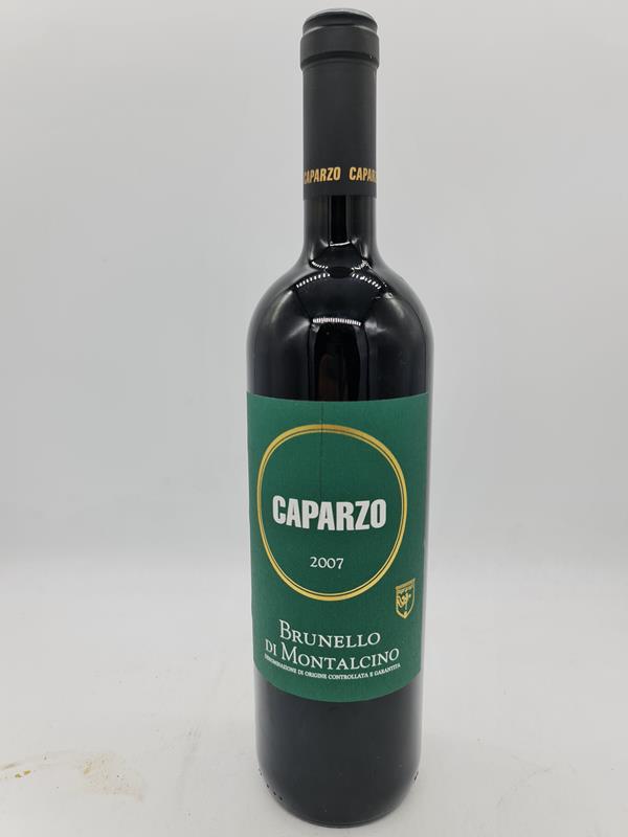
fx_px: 605
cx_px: 314
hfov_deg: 54.9
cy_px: 418
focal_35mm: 25
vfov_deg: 69.4
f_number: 1.8
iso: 50
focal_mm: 7
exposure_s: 1/167
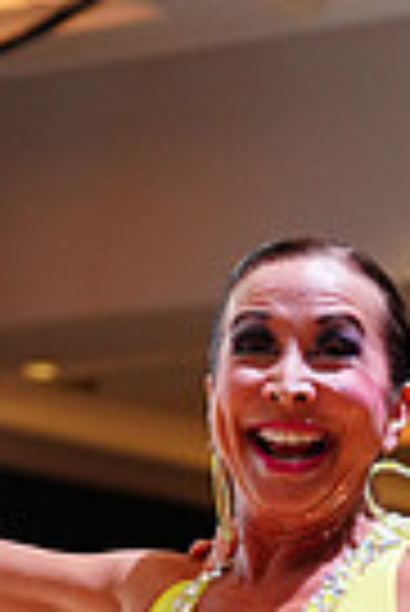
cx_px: 651
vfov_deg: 6.8
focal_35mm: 299
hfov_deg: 4.6
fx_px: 5095
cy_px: 873
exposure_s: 1/250
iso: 2500
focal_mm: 70
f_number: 4
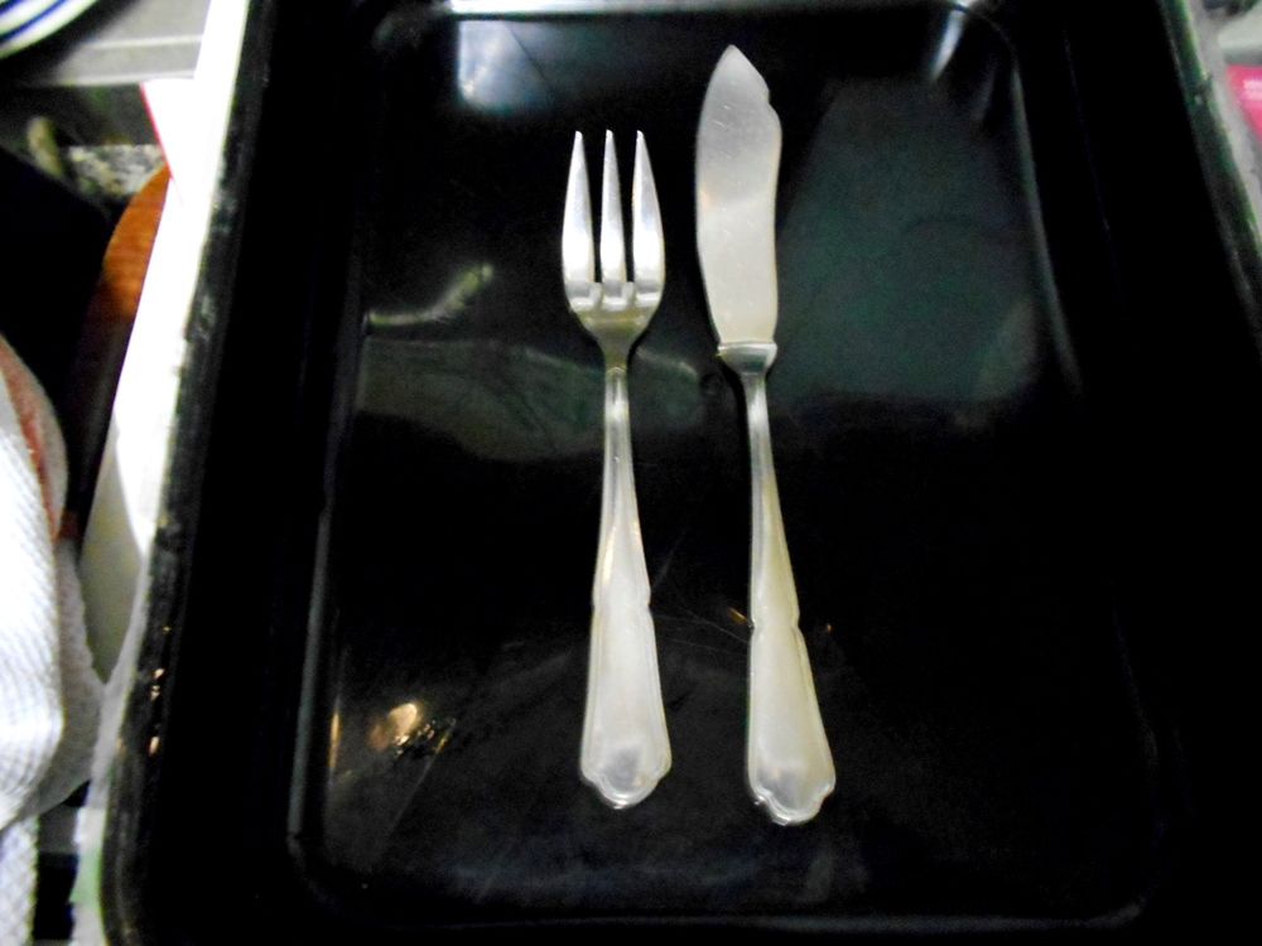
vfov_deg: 53.1
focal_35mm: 26
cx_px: 631
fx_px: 948
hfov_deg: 67.3
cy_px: 473
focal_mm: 4.6
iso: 800
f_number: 3.2
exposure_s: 1/4
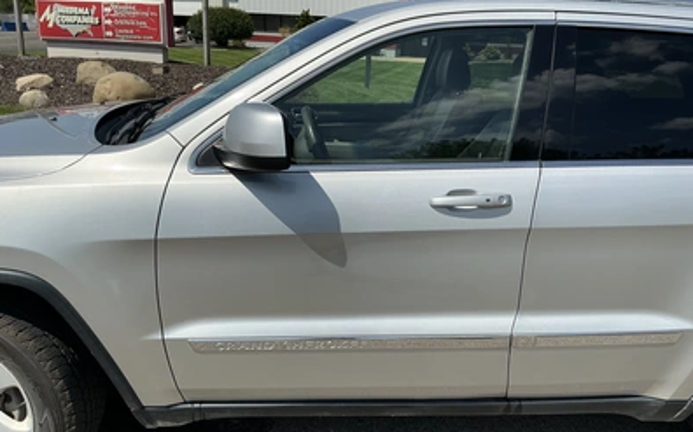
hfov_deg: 62.9
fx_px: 566
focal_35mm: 30
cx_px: 345
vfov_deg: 41.8
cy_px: 213
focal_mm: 3
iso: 25
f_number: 1.8
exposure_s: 1/2959
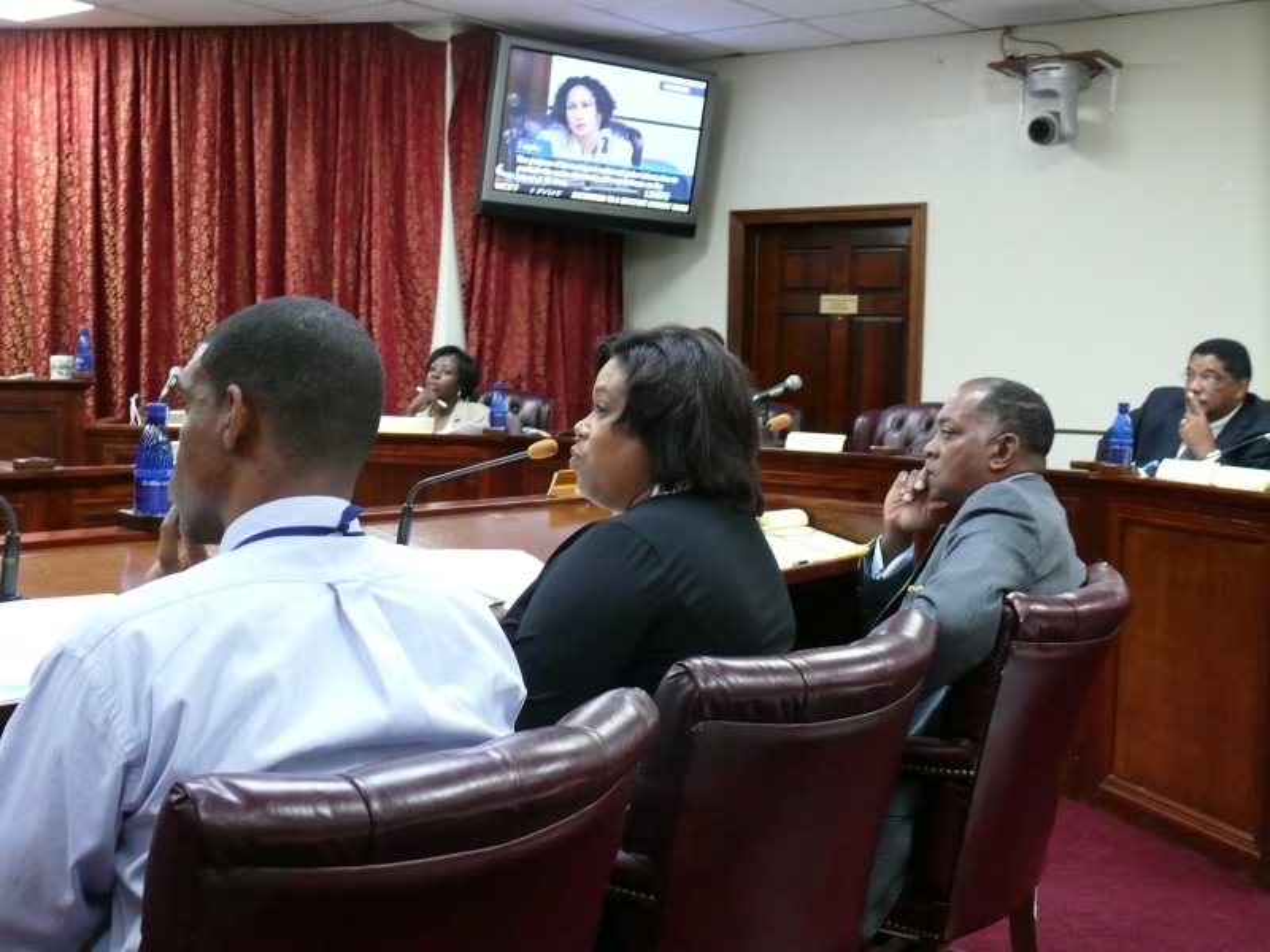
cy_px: 476
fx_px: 1614
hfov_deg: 42.9
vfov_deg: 32.9
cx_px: 635
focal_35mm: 44
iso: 400
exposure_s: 1/20
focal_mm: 9.3
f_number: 3.2
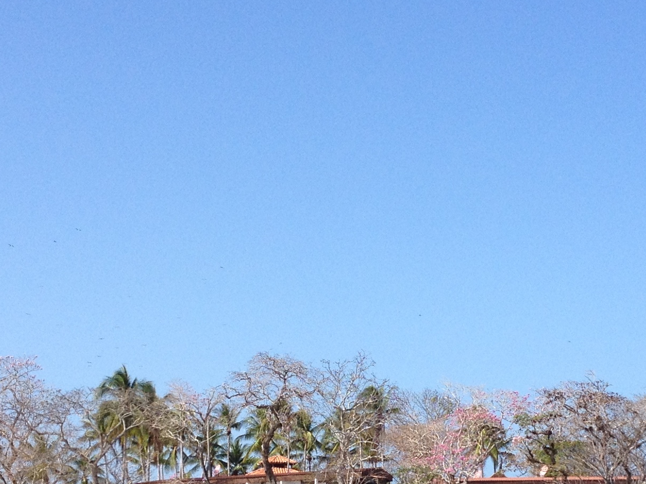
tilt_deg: +1.6
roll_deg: +1.7
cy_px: 448
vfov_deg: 15.5
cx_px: 431
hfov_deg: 20.8
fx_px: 1754
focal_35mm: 94
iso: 50
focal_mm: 4.28
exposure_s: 1/1577
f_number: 2.4
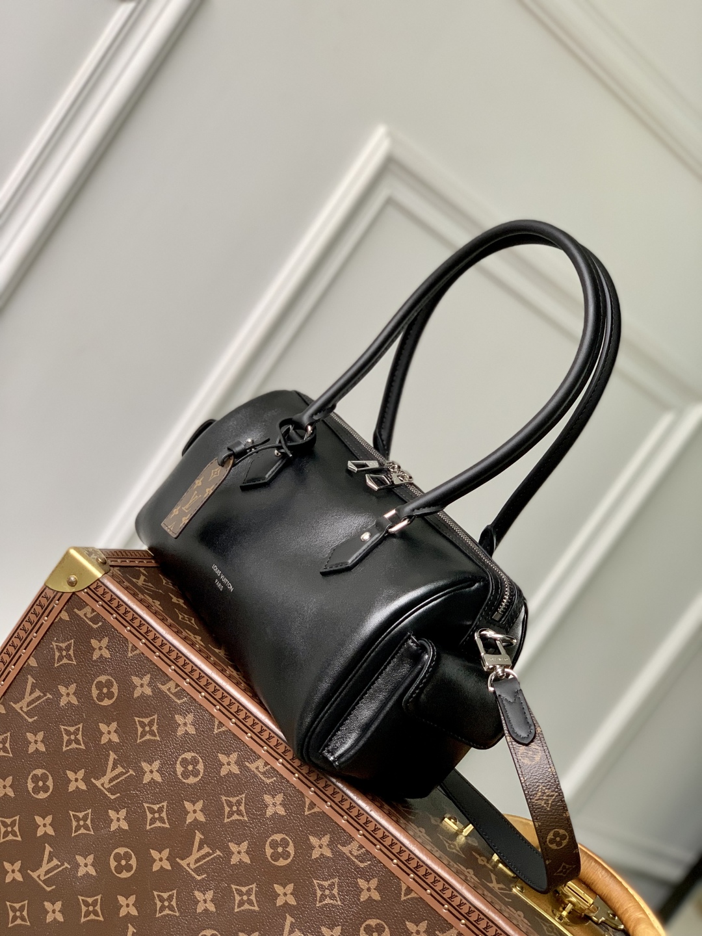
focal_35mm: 52
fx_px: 1406
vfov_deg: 36.8
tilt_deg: -6.1
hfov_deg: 28.0
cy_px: 468
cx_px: 351
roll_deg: -35.0
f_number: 2.4
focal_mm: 6
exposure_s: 1/122
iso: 100
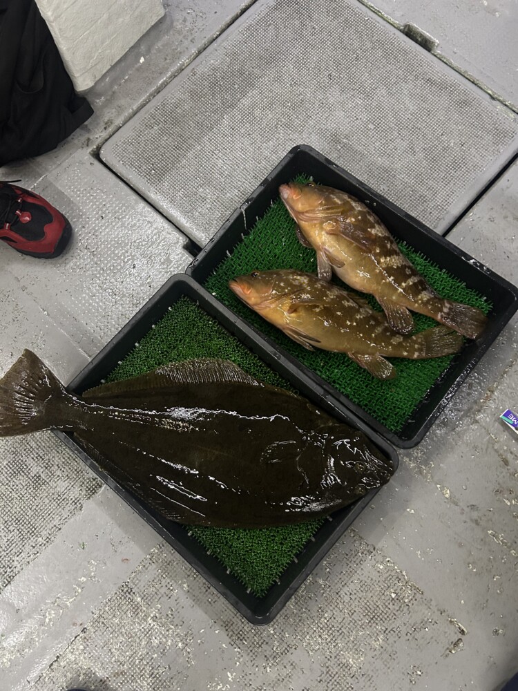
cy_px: 346
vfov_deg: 67.3
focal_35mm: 26
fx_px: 519
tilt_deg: -76.0
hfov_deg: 53.1
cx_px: 259
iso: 640
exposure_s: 1/30
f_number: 1.5
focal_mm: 5.7
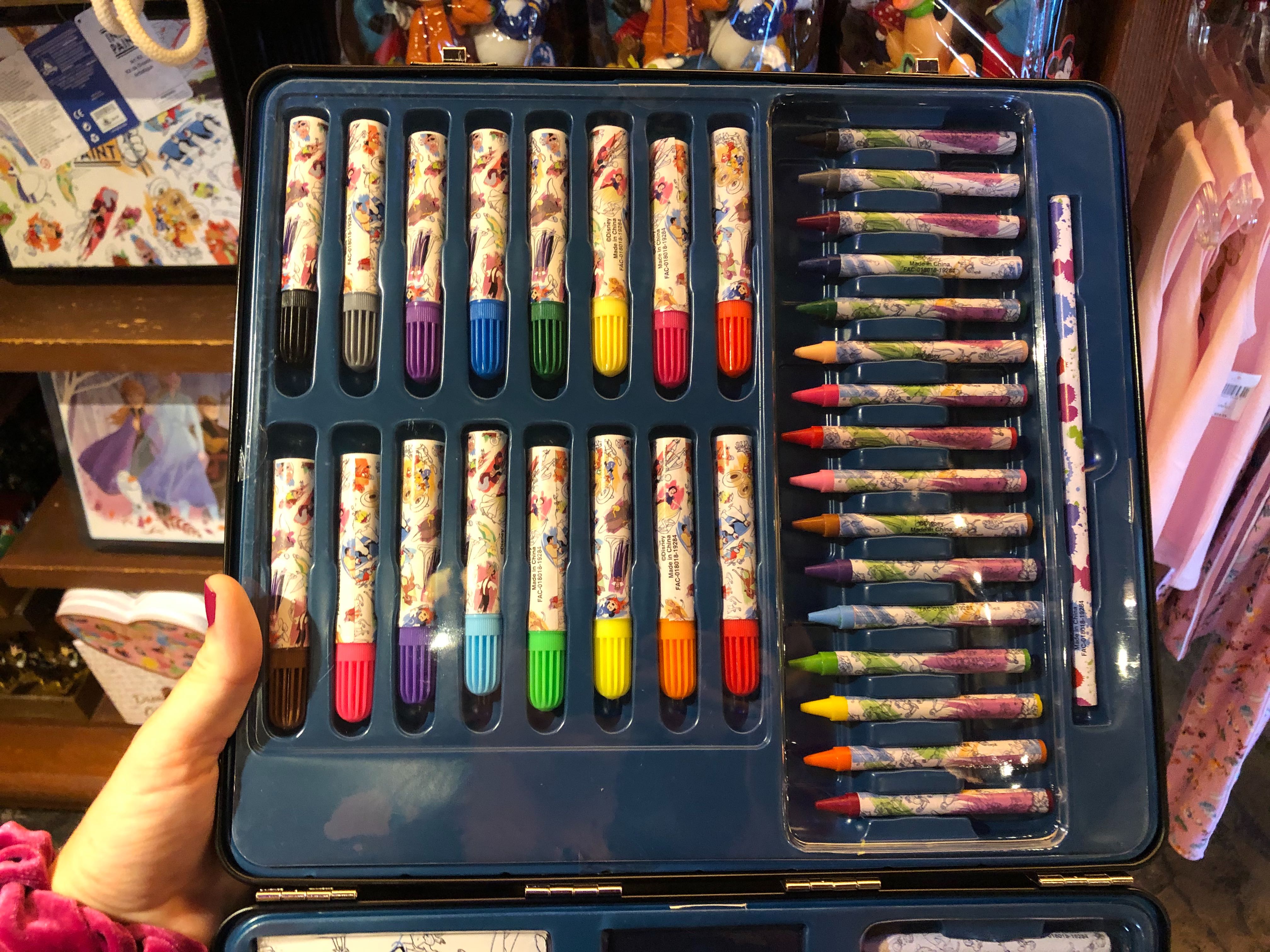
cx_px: 635
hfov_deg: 63.4
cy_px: 476
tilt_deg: -43.7
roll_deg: +4.3
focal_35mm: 28
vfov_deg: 49.7
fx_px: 1027
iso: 100
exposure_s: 1/7
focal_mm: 3.99
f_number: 1.8
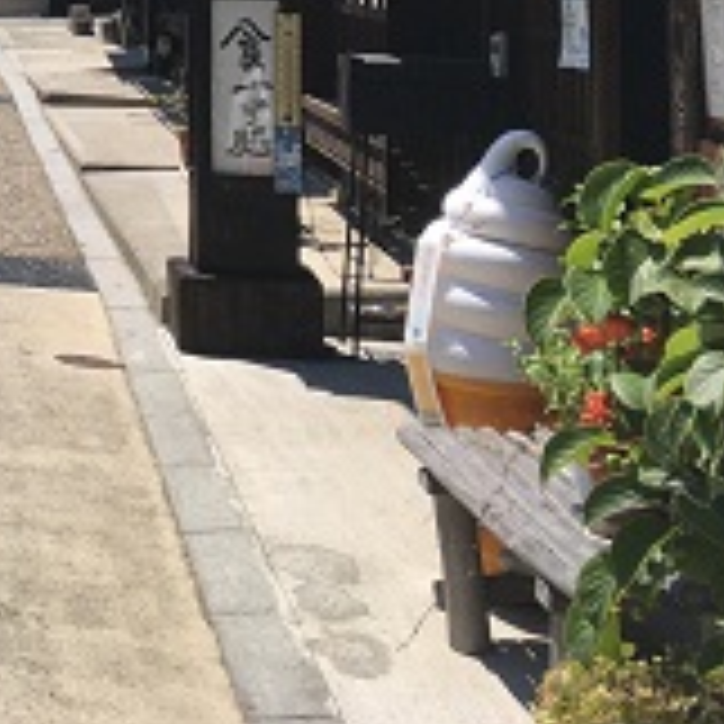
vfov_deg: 19.0
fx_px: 2035
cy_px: -146
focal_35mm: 86
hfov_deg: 17.6
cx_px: -436
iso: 25
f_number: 2.2
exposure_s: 1/1508
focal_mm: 4.15
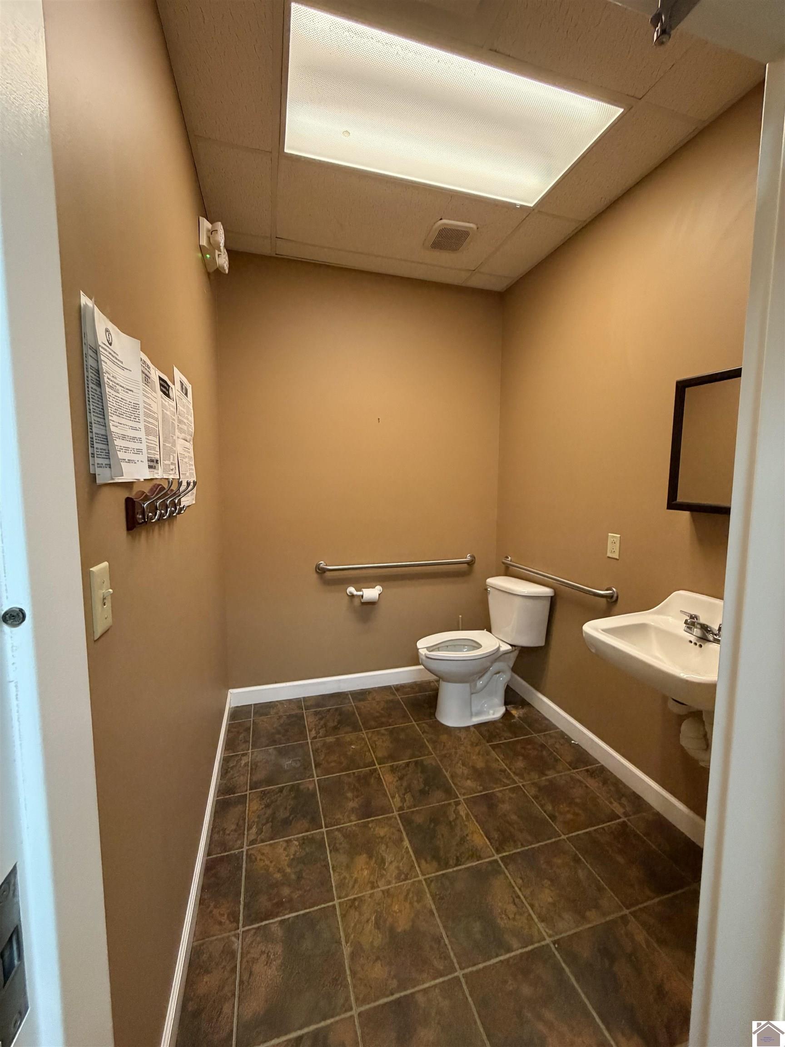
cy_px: 524
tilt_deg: -5.6
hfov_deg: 85.7
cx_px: 392
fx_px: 423
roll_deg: -0.3
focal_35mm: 14
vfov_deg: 102.1
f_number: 2.2
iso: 400
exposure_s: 1/60
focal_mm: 2.22
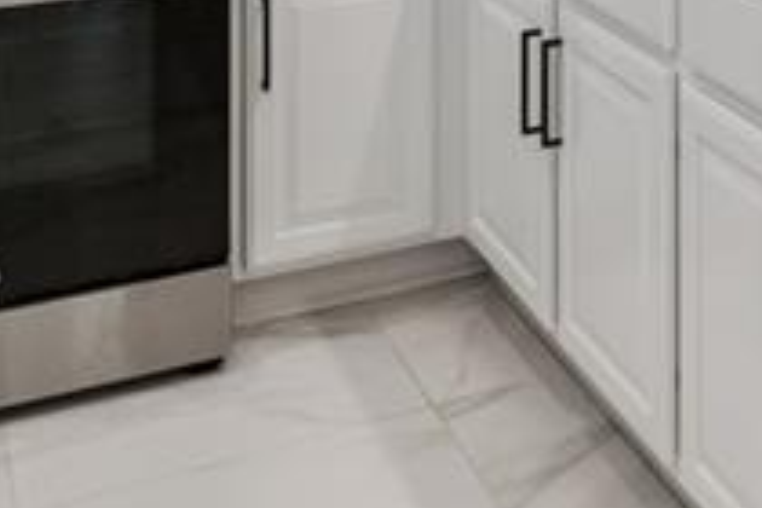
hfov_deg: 25.0
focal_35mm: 73
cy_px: -403
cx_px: 914
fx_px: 1545
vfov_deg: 15.9
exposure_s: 1/50
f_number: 7.1
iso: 100
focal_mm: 10
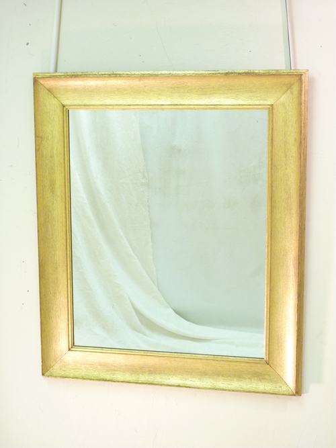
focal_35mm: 63
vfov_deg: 30.7
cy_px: 224
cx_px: 168
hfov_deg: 23.3
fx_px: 816
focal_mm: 10.3
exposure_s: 1/8
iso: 400
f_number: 4
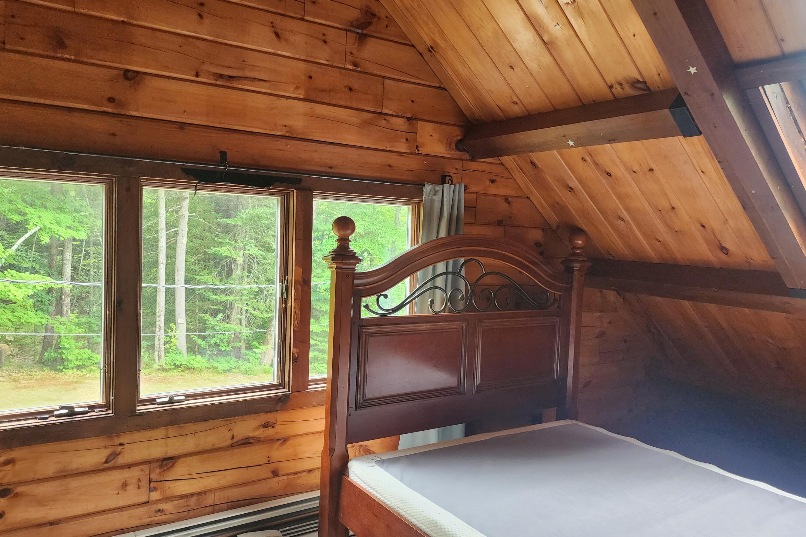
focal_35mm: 27
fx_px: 604
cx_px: 419
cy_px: 275
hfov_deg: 67.4
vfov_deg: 47.9
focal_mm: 6.4
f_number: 1.8
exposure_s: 1/100
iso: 250
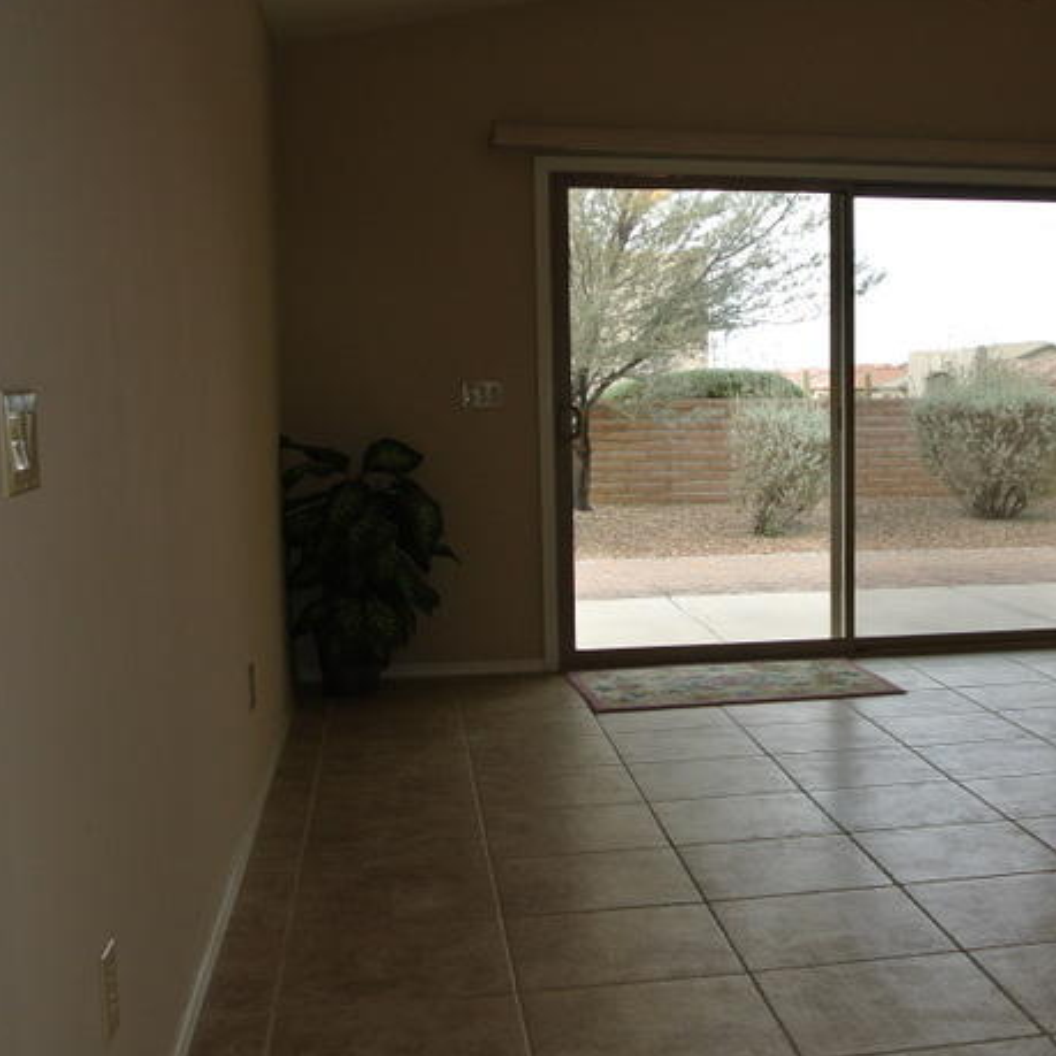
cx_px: 837
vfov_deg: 36.8
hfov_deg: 35.6
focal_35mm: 46
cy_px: 534
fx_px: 1588
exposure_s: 1/60
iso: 100
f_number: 5
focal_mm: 11.8
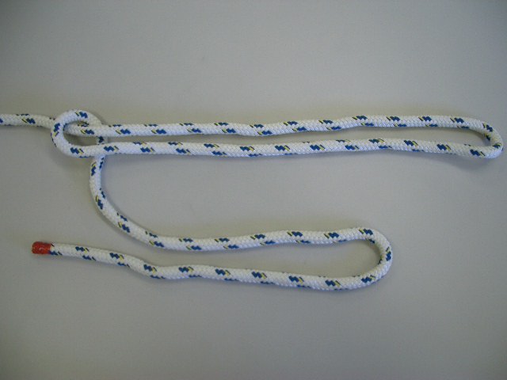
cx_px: 254
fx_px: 513
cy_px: 190
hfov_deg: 52.6
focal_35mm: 35
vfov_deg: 40.7
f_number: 2.6
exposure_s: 1/60
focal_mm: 5.8
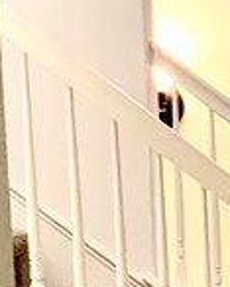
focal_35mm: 199
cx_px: 641
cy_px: 375
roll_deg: -0.9
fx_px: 1692
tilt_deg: -7.5
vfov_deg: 9.5
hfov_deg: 7.1
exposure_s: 1/60
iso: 100
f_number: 1.8
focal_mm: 3
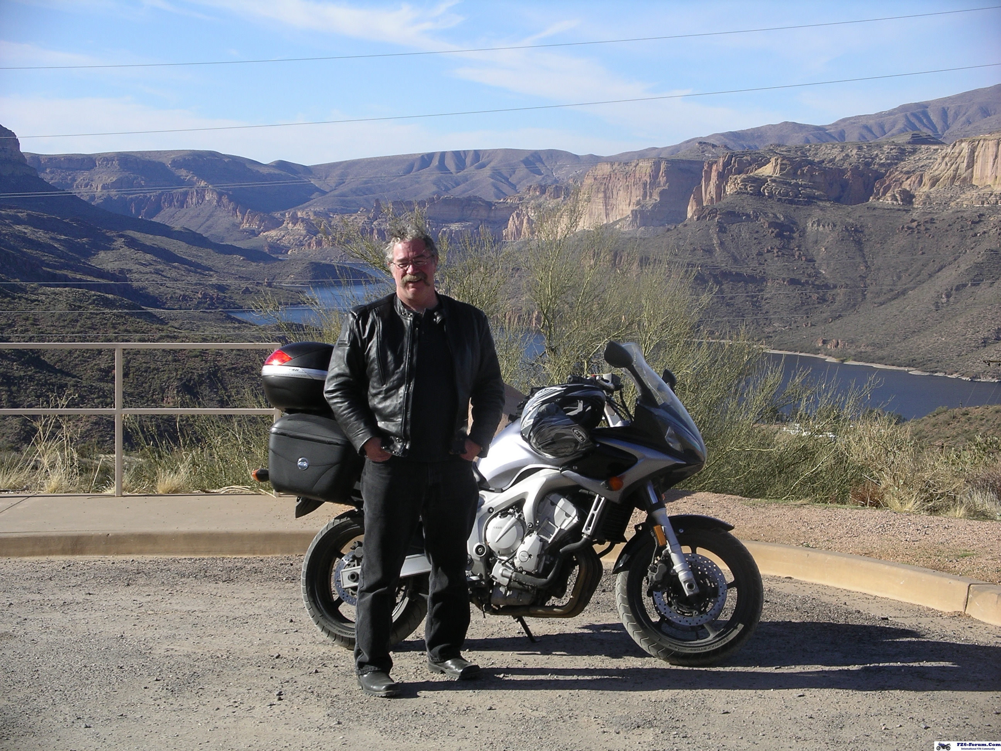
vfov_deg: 20.4
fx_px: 2082
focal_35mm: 72
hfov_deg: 27.0
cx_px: 500
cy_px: 376
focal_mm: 14.9
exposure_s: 1/423
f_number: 5.6
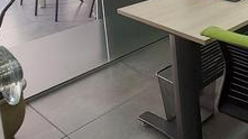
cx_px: 320
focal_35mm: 41
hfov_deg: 35.0
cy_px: -65
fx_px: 269
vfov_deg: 23.6
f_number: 2.2
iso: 80
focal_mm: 1.74
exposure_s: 1/50
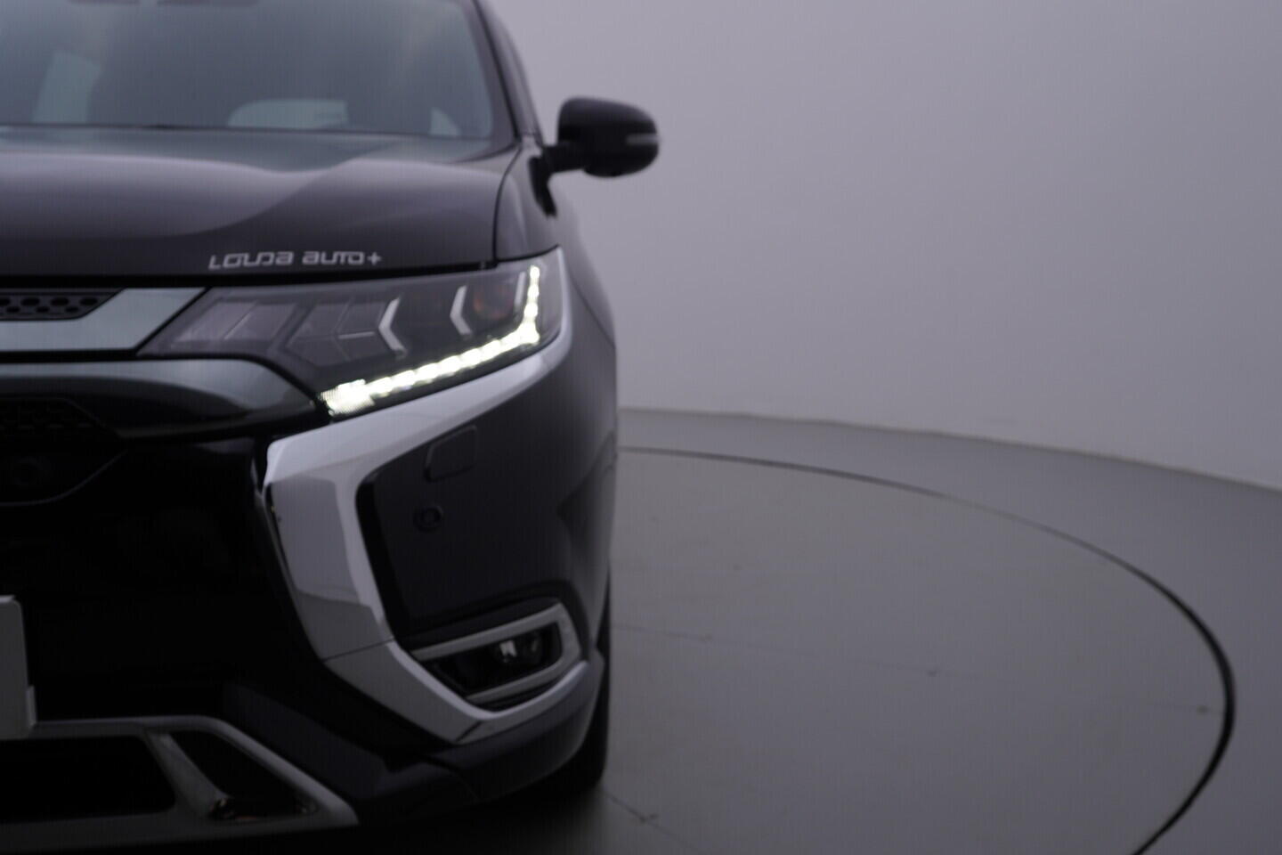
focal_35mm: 36
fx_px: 1282
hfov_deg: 53.1
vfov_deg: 36.9
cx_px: 641
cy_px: 428
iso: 125
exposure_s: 1/125
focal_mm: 24
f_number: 5.6
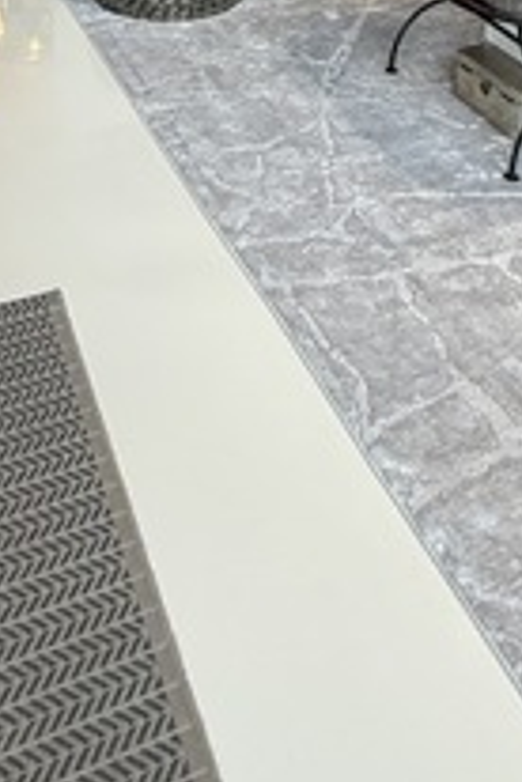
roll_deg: -1.7
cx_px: 235
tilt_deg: -6.4
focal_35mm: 47
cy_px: -308
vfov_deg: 30.1
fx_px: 1022
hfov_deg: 28.6
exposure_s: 1/60
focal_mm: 2.22
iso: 250
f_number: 2.2
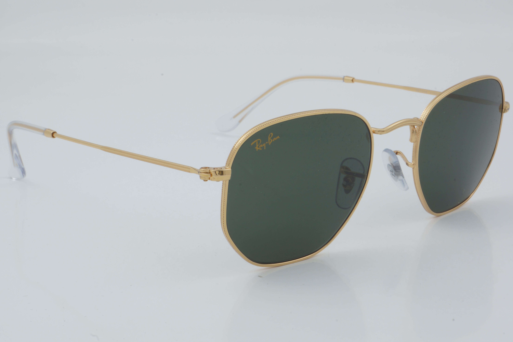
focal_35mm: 75
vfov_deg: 18.2
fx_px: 1069
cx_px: 256
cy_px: 171
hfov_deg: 27.0
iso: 100
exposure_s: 1/4
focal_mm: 50
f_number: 29
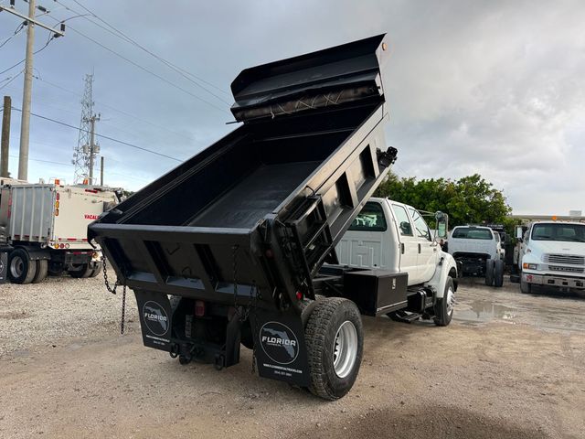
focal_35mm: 24
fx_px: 406
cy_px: 220
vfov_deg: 56.8
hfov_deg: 71.6
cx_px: 292
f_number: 1.78
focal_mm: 6.76
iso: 64
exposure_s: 1/181
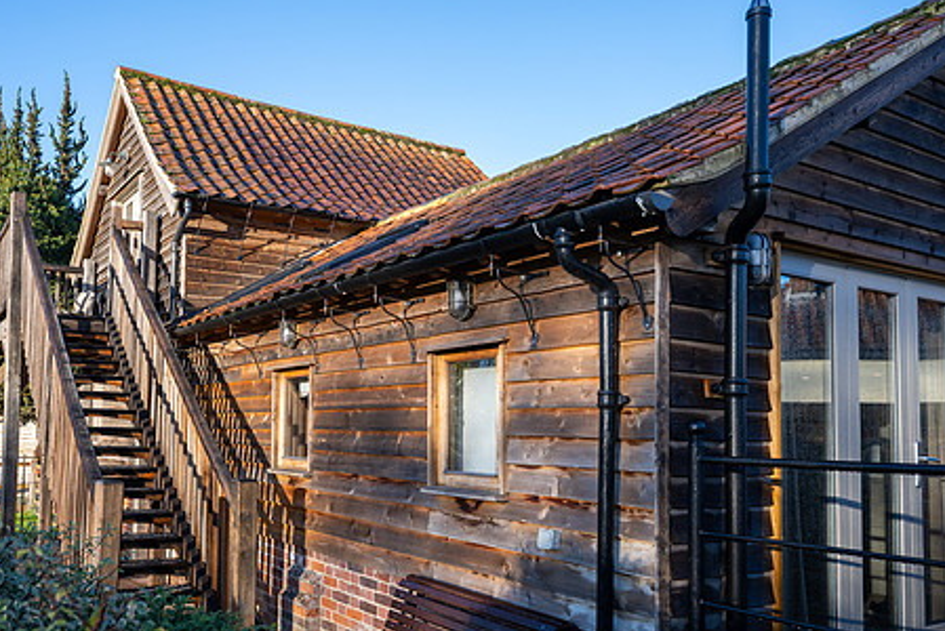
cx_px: 347
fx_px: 814
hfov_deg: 59.4
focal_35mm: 31
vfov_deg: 42.2
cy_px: 380
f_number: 6.3
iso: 400
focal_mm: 24
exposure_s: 1/320
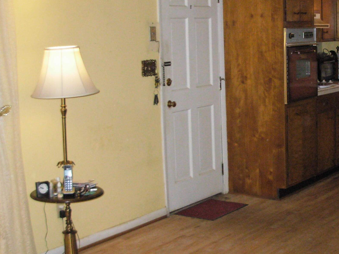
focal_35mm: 72
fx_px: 705
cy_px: 100
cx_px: 257
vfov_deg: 20.4
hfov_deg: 26.7
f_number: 2.9
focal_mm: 6.3
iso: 377
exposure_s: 1/152
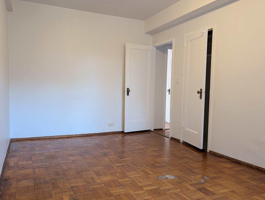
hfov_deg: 63.3
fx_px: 215
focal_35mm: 28
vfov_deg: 49.8
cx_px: 120
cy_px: 104
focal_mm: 6.9
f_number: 1.68
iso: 211
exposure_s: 1/30
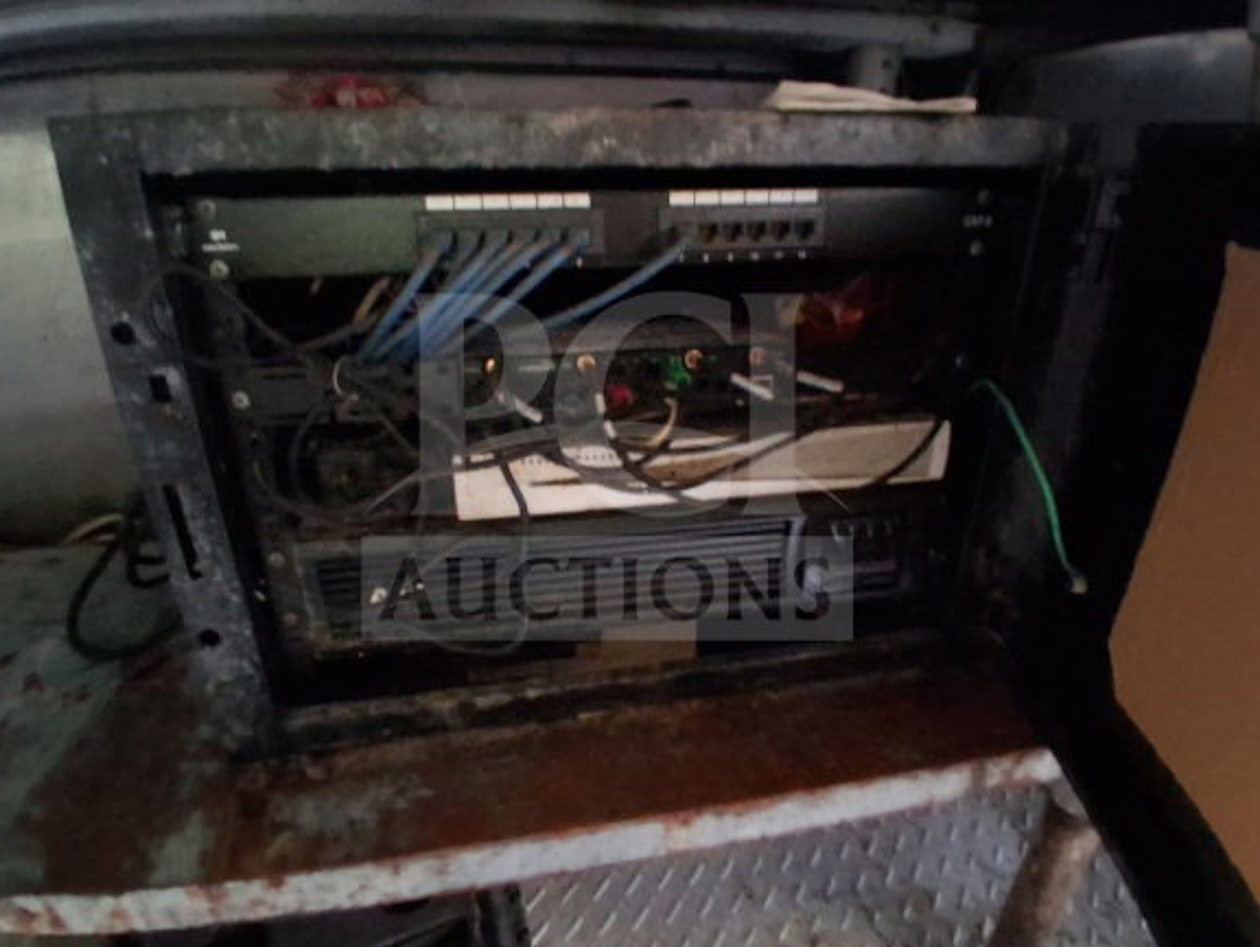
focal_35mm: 18
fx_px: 656
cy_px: 466
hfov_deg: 87.7
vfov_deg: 71.7
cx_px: 606
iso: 1600
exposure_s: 1/8
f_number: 2.2
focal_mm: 1.4
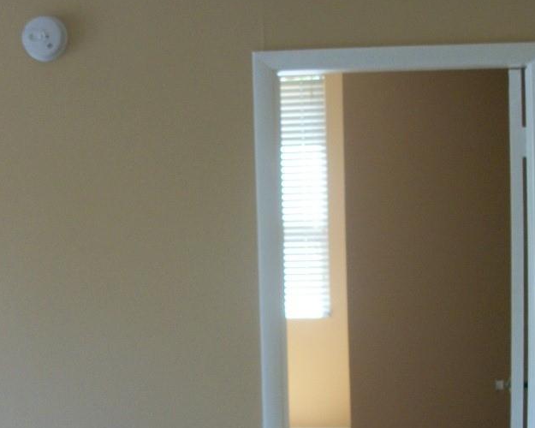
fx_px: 1013
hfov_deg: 29.5
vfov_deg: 23.7
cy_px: 310
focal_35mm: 64
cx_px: 230
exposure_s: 1/30
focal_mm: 5.7
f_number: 2.9
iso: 118
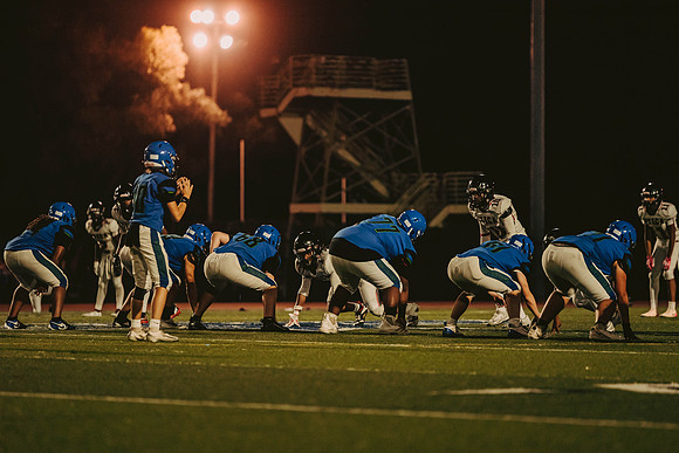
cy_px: 235
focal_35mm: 213
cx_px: 357
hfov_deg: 9.7
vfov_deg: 6.5
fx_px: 4009
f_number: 2.8
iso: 2500
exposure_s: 1/1000
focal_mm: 200
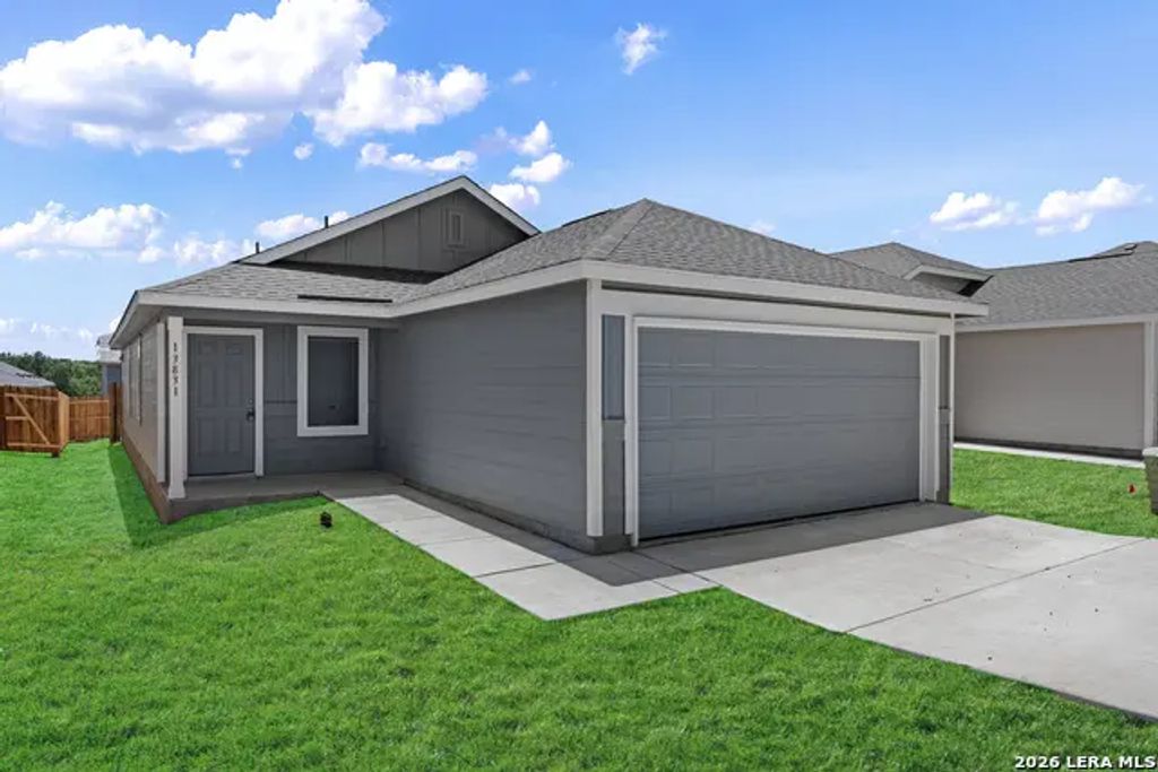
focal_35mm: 22
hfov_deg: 78.1
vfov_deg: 56.8
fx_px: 714
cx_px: 579
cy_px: 386
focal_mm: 22.2
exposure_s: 1/800
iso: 250
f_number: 8
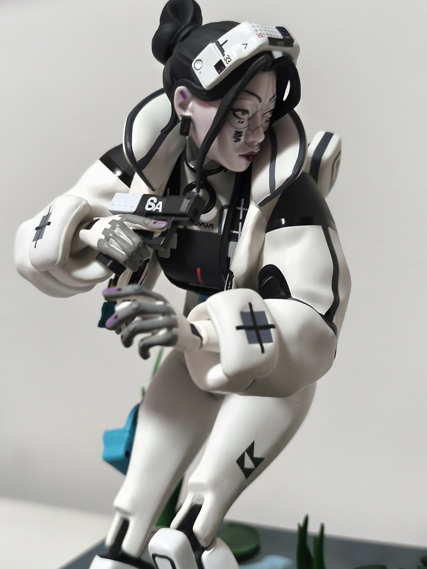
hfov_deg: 31.5
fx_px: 757
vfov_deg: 41.2
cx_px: 214
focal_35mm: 46
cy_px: 284
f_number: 1.65
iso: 4000
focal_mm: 6.14
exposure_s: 1/16.7
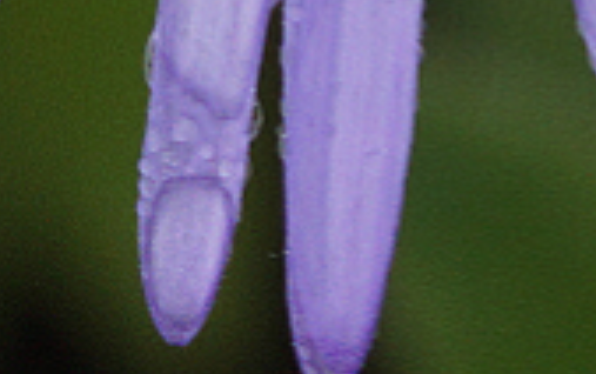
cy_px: -681
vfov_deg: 1.2
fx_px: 17625
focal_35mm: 1084
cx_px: 825
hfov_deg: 1.9
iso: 320
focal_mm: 100
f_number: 5
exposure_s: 1/160
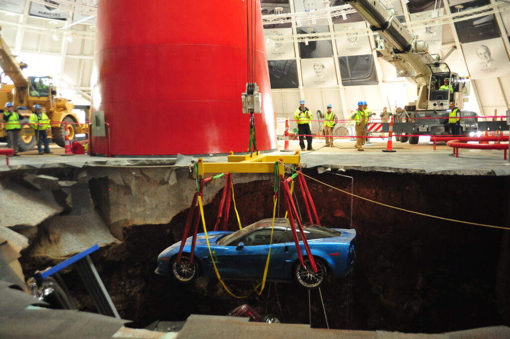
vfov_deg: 38.8
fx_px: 481
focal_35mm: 34
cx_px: 255
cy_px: 170
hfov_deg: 55.8
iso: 5000
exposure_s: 1/100
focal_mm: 34
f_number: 3.8
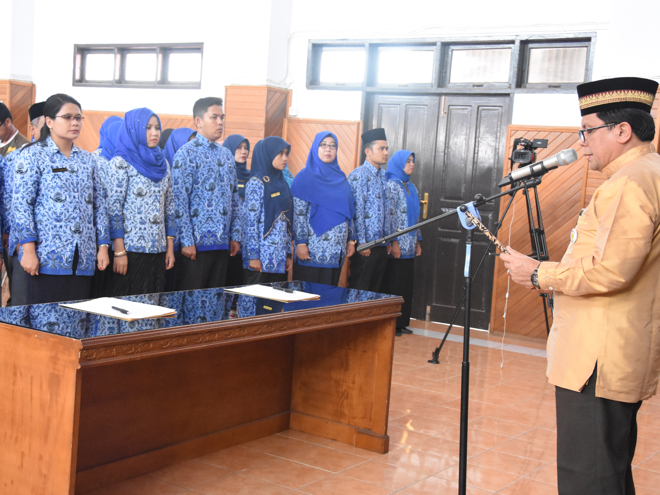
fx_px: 991
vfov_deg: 28.0
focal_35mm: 52
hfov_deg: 36.8
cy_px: 248
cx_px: 314
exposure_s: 1/100
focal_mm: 32
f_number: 5.6
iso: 5000
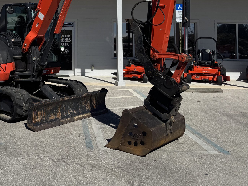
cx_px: 37
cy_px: 27
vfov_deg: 31.0
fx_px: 322
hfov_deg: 39.7
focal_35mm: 45
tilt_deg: +3.2
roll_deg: -1.4
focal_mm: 6.76
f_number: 1.78
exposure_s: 1/10417
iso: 80
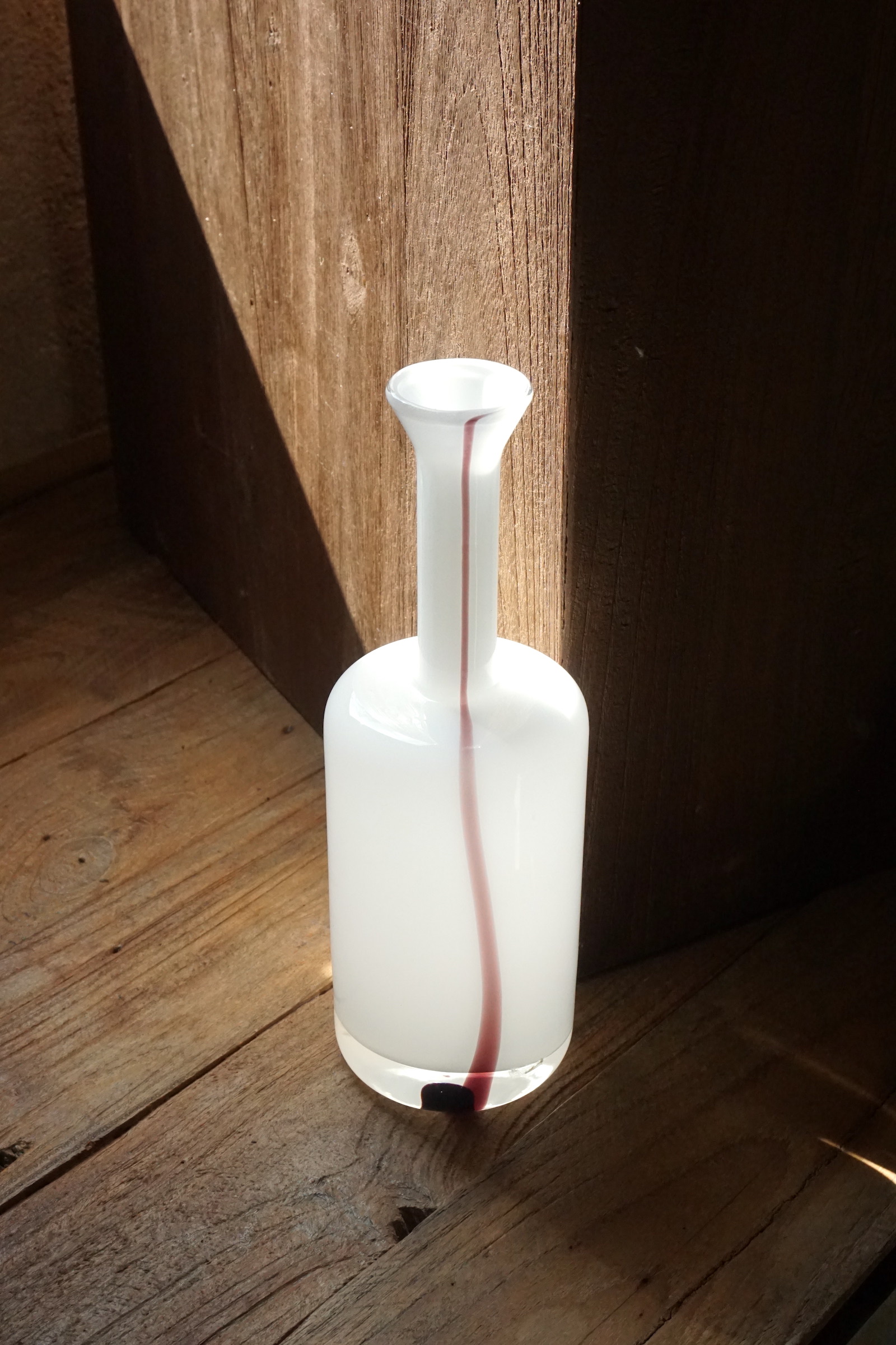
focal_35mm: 50
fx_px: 1848
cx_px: 448
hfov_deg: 27.3
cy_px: 672
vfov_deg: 40.0
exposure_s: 1/1000
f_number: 11
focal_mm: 33
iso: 2500
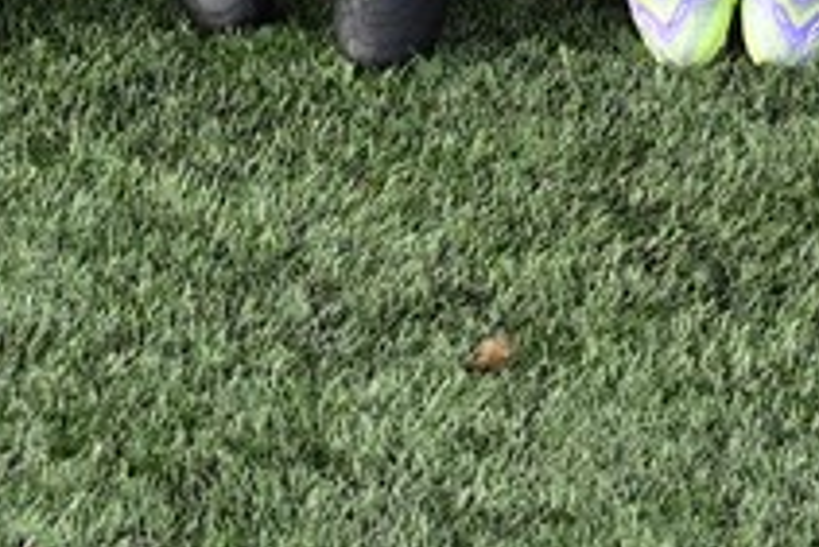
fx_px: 6215
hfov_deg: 7.5
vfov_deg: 4.7
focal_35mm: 273
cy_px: -1466
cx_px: 753
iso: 500
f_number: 5.3
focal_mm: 24.5
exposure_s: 1/800
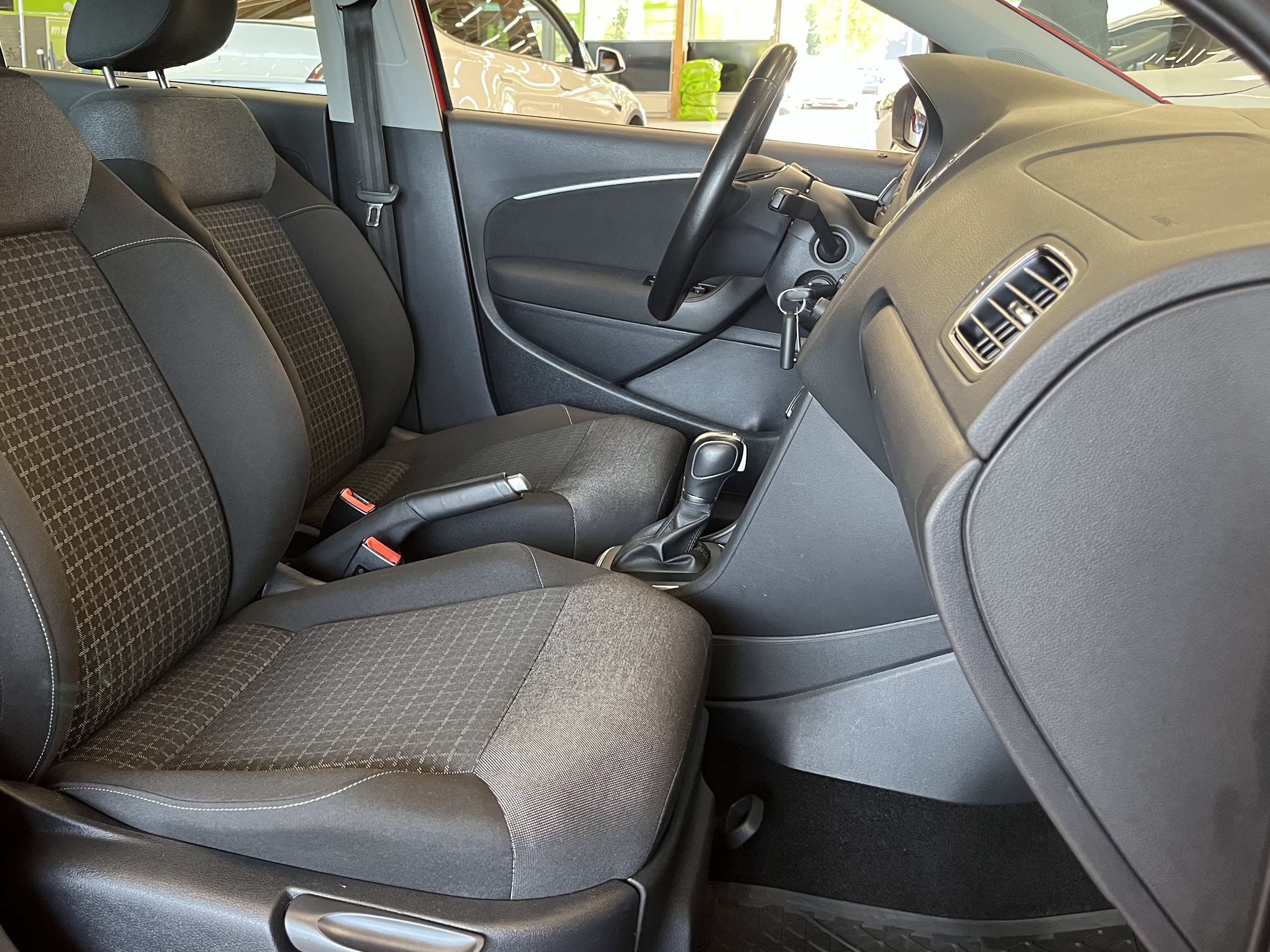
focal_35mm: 34
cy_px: 373
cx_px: 449
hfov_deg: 53.2
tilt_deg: -14.2
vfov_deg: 41.6
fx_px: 1247
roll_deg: -1.0
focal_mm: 5.1
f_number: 1.6
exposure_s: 1/60
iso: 200
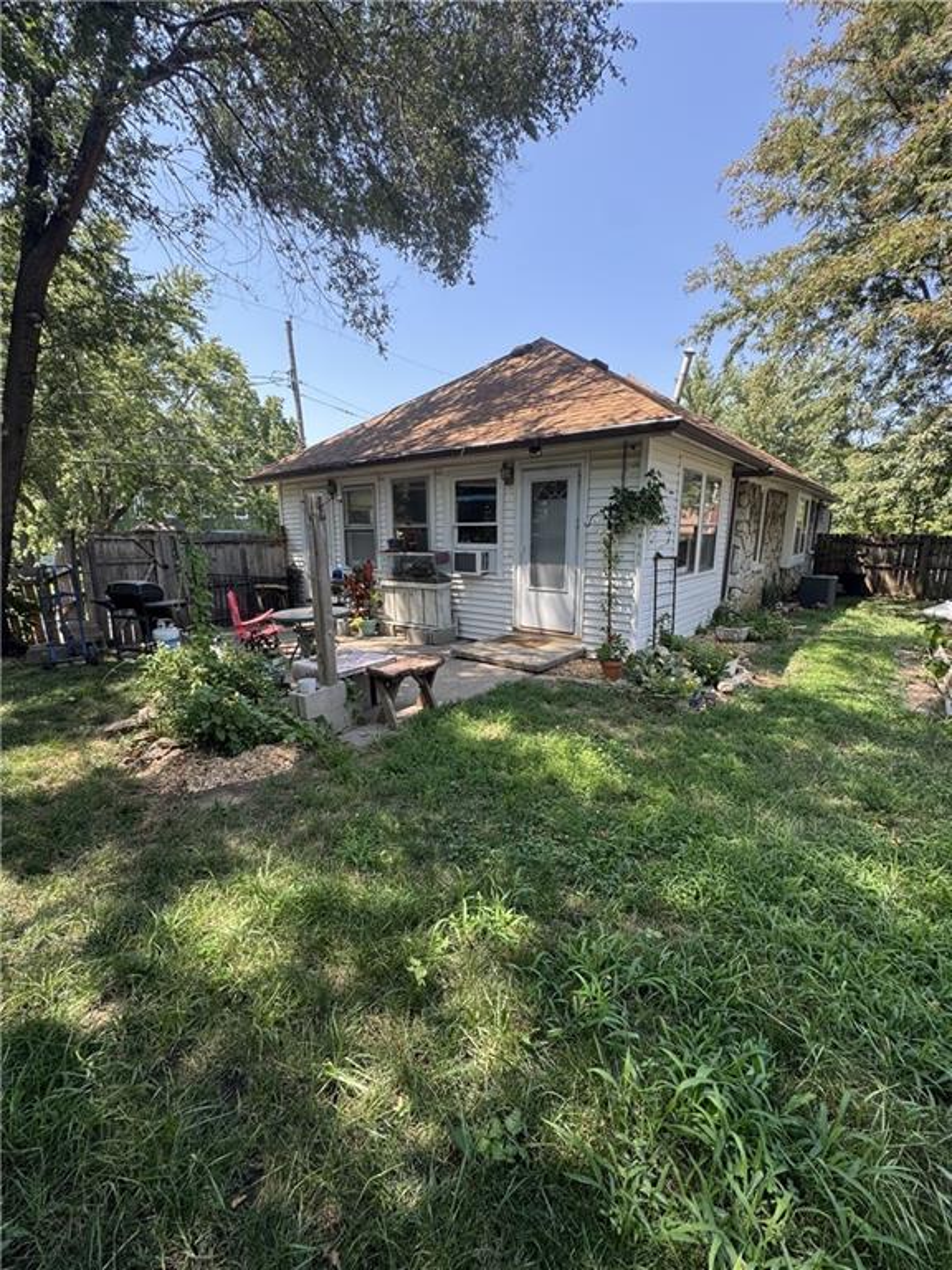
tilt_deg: -11.6
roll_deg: +0.6
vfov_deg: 102.1
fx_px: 513
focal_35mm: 14
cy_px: 635
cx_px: 476
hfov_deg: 85.7
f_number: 2.2
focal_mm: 2.22
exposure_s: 1/275
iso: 40
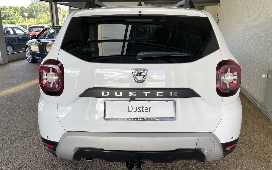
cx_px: 135
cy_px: 83
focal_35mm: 28
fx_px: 208
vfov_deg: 44.5
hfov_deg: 66.5
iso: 32
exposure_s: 1/406
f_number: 1.6
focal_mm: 4.2
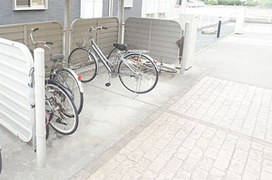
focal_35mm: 38
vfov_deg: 34.3
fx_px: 287
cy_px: 49
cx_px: 77
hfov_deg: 49.2
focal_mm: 16
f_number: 8
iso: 6400
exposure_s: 1/1000
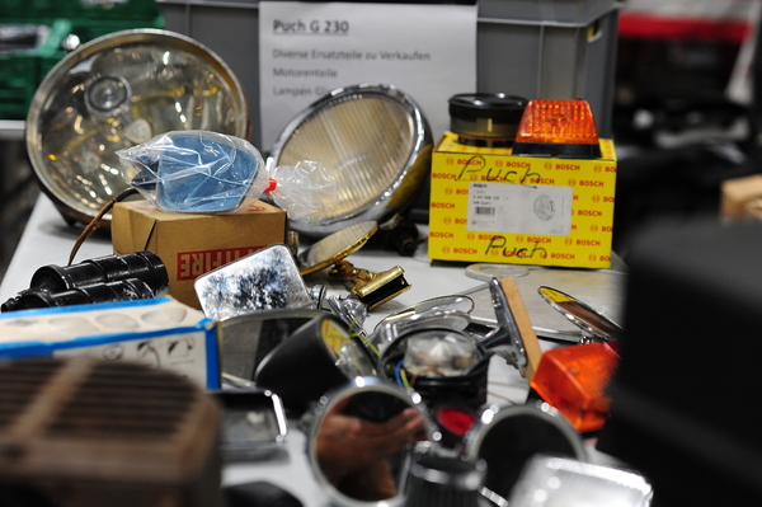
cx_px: 381
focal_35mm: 85
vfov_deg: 16.0
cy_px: 254
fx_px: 1798
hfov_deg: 23.9
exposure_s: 1/125
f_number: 4
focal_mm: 85
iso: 1600
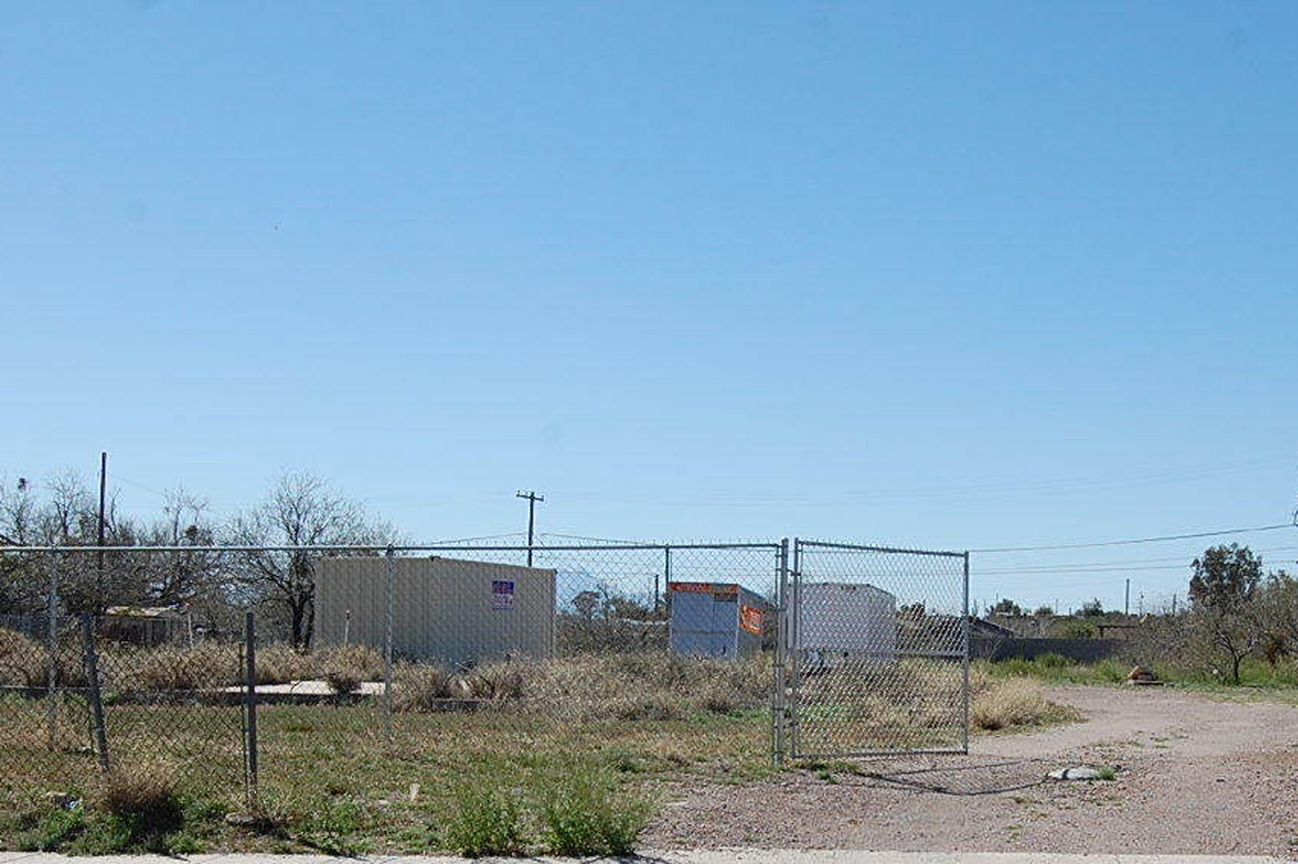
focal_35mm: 61
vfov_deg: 21.9
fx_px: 2194
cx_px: 795
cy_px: 713
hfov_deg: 32.8
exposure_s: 1/400
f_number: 10
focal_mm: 23
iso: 200
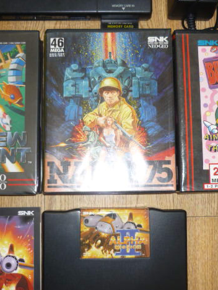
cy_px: 146
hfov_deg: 32.2
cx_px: 105
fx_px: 378
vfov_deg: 42.1
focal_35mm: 45
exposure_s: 1/30
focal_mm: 5.5
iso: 100
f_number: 2.8
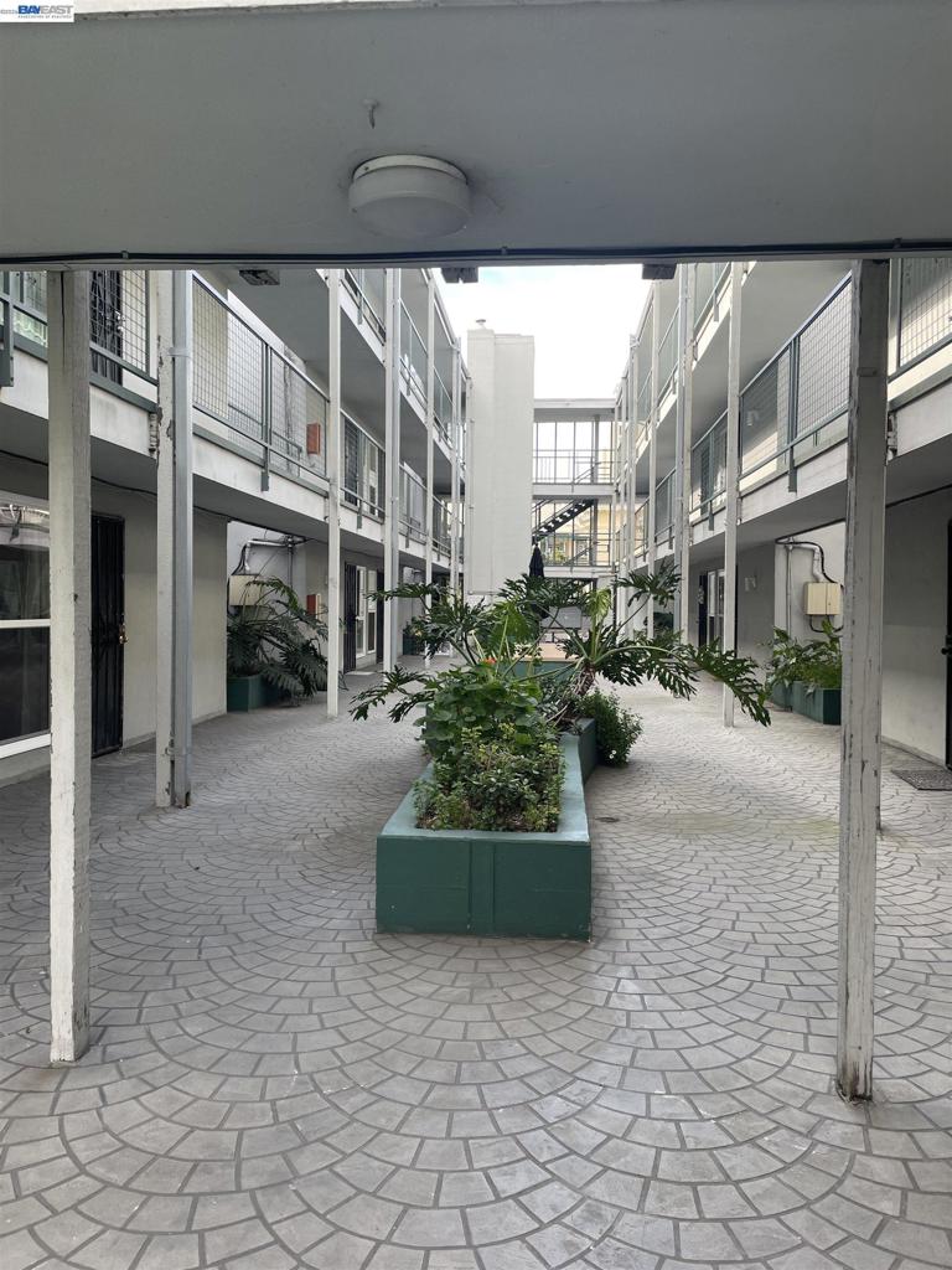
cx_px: 476
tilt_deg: -2.0
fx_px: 953
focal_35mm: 26
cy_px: 635
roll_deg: -0.6
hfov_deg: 53.1
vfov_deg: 67.3
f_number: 1.6
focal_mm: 4.2
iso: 32
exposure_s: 1/251
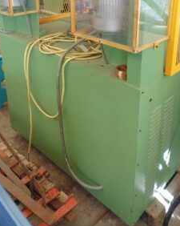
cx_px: 101
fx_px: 213
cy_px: 65
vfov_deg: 53.9
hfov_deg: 45.6
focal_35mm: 32
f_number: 3.1
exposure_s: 1/30
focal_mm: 4
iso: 250
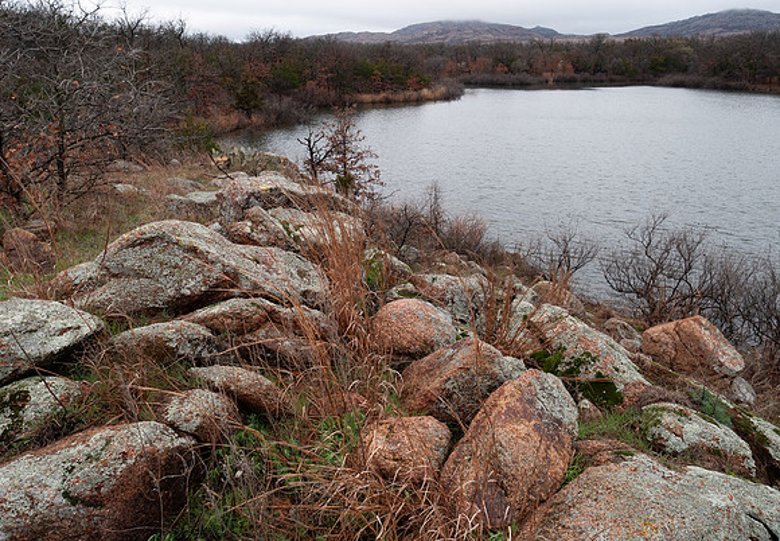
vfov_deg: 53.0
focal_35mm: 25
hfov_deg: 71.6
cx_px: 390
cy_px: 248
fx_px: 541
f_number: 5.6
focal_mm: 12
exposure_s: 1/80
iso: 200
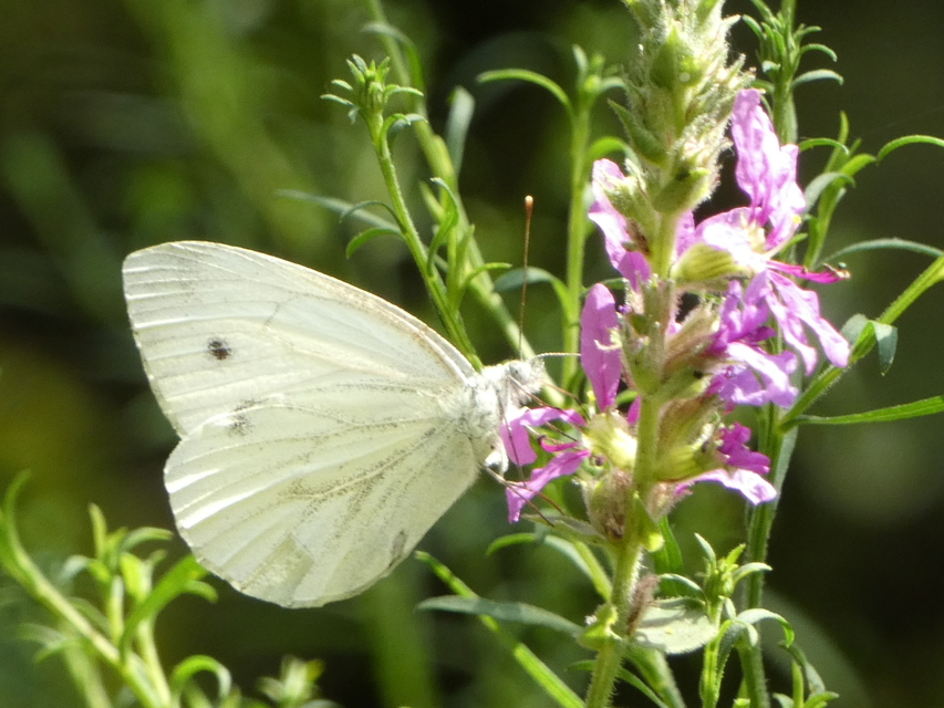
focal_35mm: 515
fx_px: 14046
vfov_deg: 2.9
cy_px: 354
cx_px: 472
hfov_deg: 3.8
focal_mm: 92.3
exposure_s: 1/100
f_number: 5.6
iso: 250
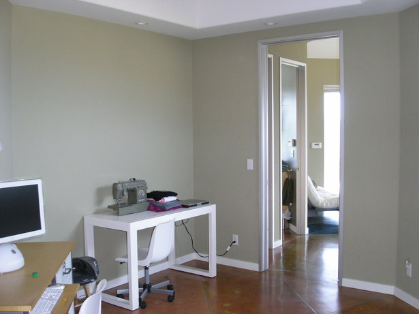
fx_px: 460
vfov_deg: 37.7
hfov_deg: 49.0
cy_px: 157
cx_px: 210
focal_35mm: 38
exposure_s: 1/45
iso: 200
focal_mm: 7.8
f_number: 2.8
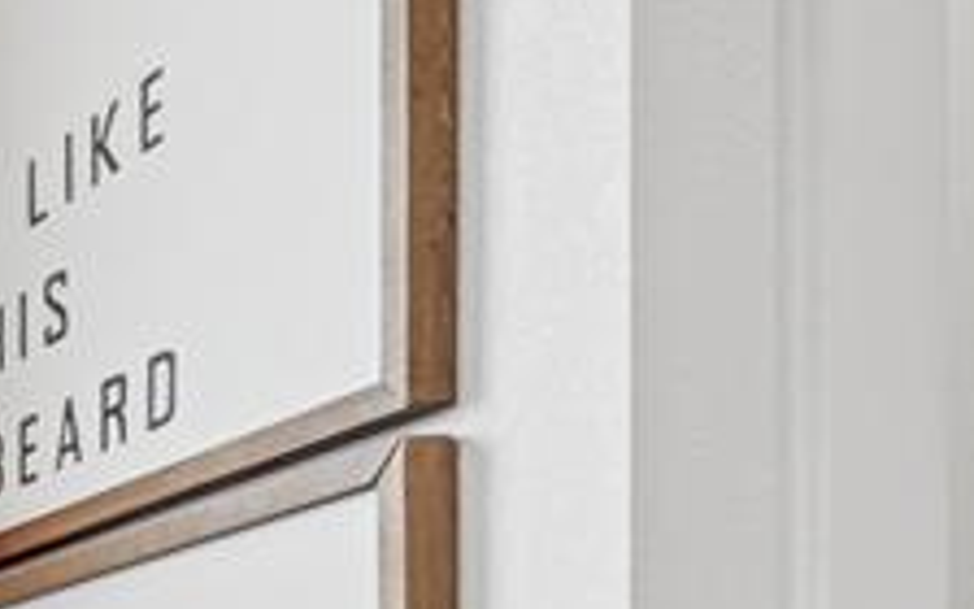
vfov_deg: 16.6
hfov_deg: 18.0
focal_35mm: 70
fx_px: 1858
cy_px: 970
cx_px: -1048
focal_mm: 15
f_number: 11
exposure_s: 1/10
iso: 100
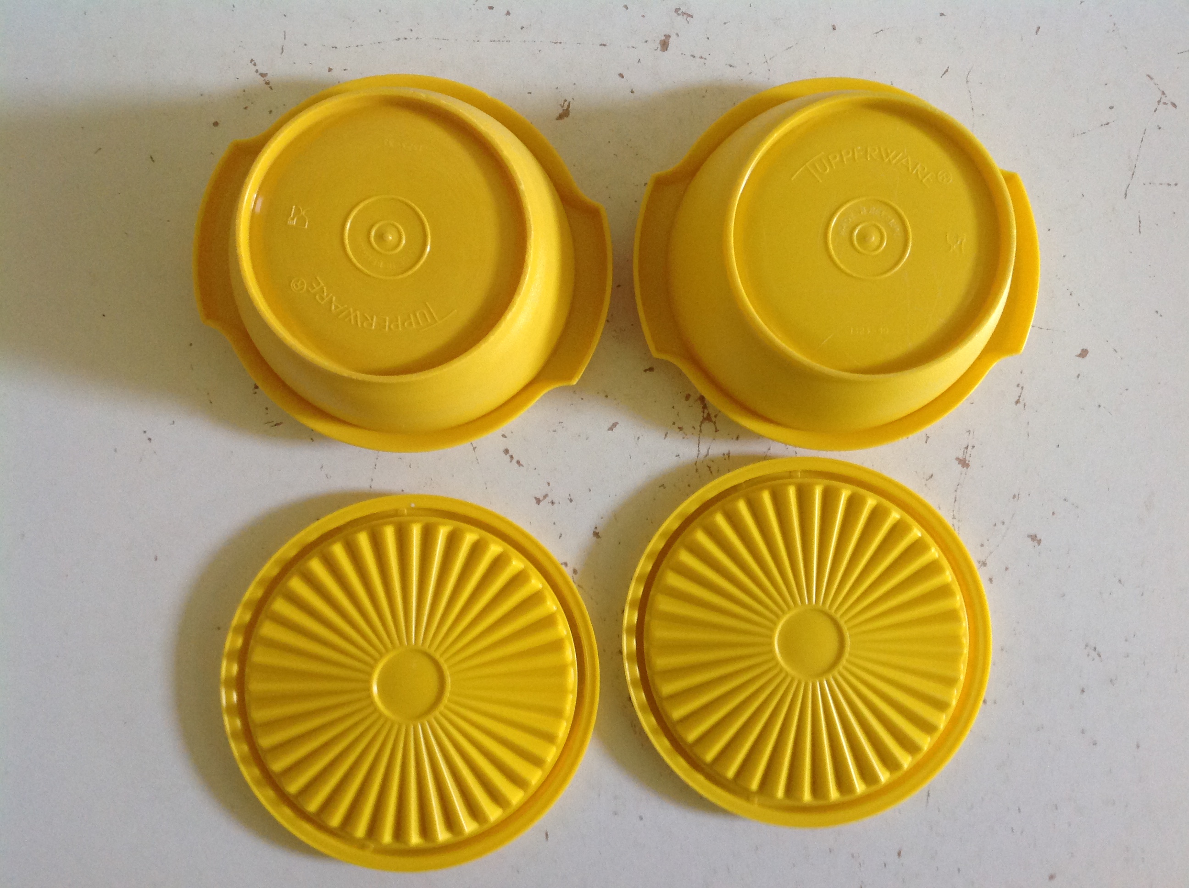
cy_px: 444
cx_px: 594
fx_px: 1200
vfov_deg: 40.6
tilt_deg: -87.6
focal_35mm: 35
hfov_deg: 52.7
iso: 160
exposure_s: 1/15
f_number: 2.4
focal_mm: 4.28
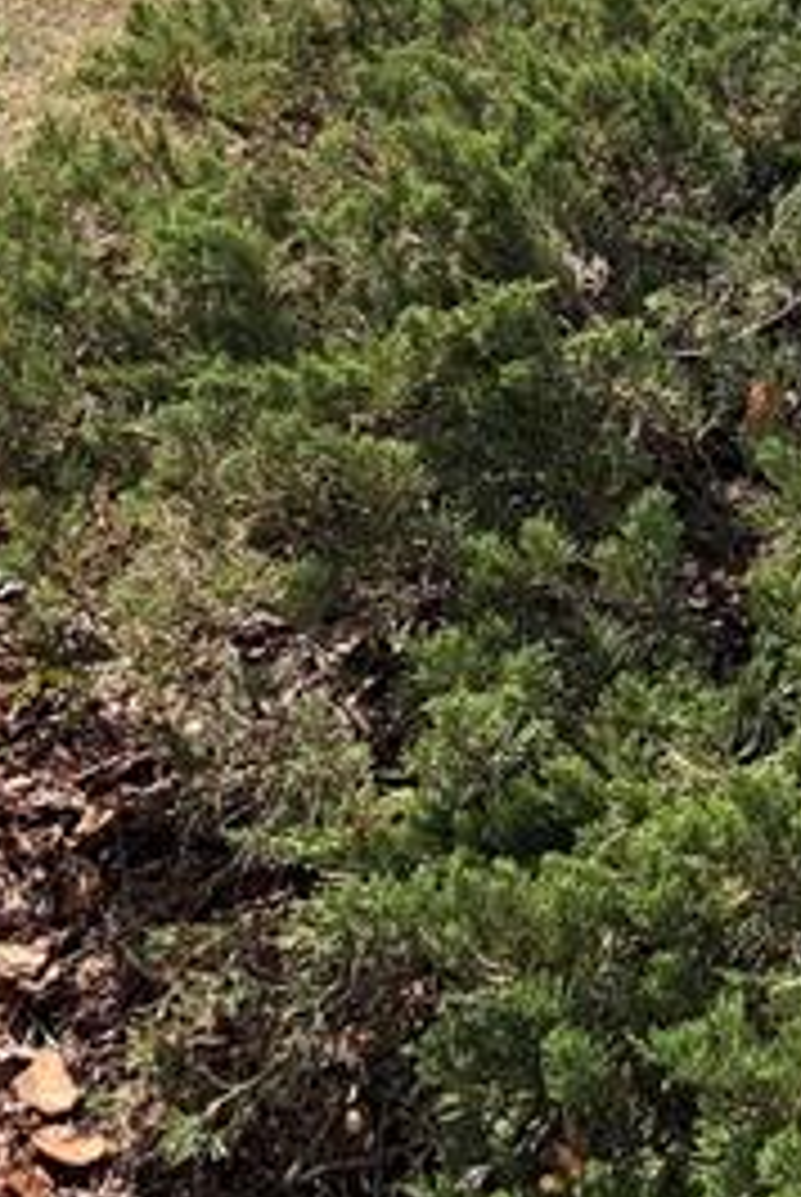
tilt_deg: -4.4
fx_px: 2596
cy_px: -482
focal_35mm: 78
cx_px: 513
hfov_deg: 17.5
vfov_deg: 22.4
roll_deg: +1.5
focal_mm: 5.96
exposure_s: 1/2985
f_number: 1.6
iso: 50
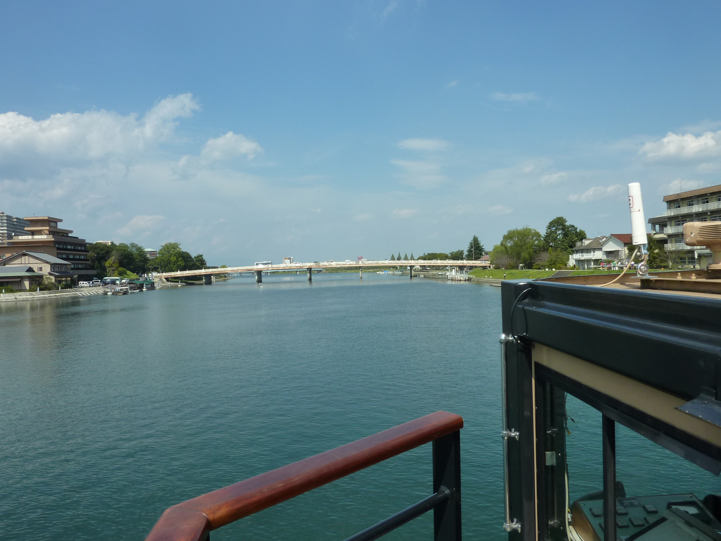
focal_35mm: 25
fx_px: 521
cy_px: 270
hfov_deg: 69.4
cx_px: 360
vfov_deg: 54.9
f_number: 5.6
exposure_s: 1/400
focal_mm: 4.1
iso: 125
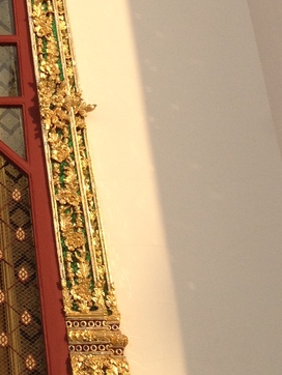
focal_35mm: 116
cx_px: -157
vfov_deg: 16.4
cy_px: -53
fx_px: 1259
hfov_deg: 12.1
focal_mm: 4.28
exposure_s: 1/1104
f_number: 2.4
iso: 64
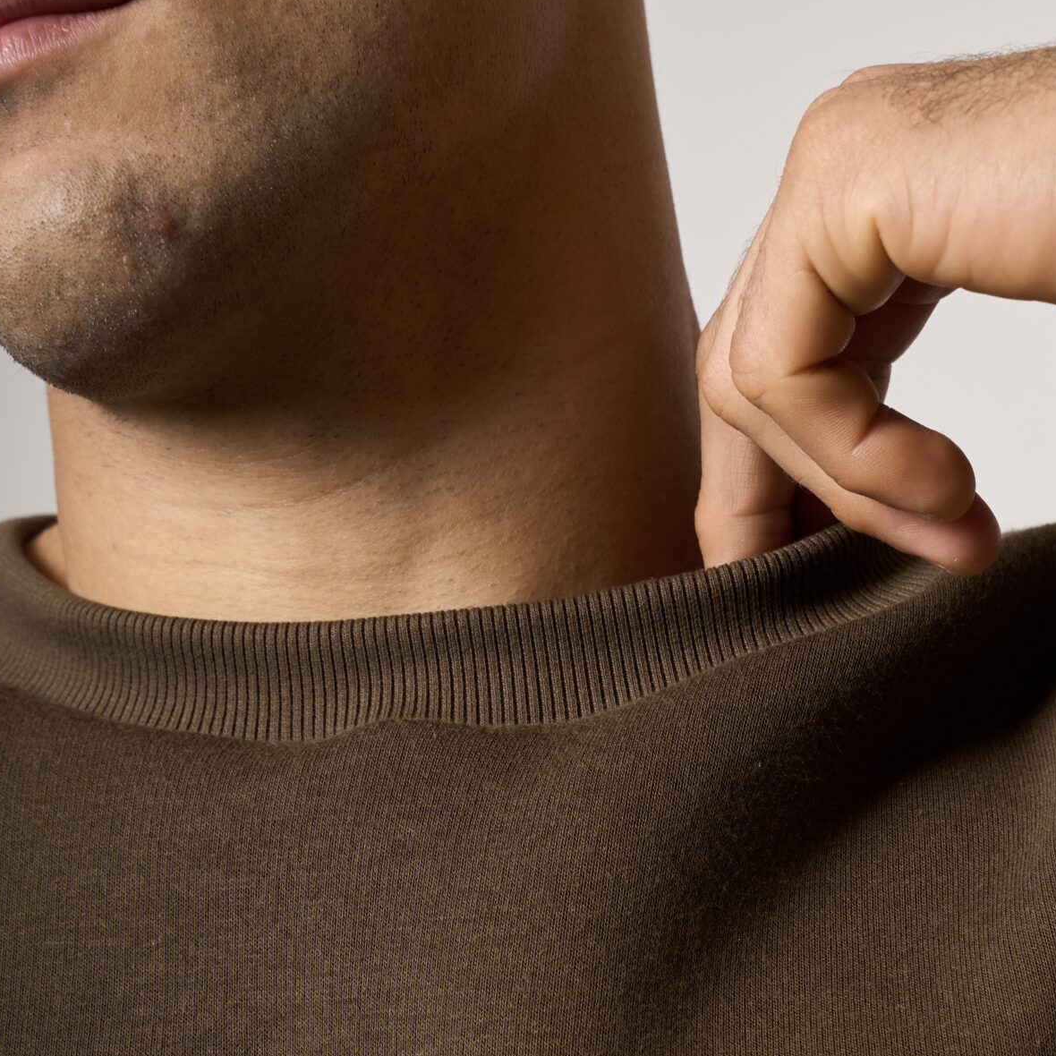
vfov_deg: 18.1
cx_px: 757
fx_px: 3244
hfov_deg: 18.4
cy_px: 991
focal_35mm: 94
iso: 320
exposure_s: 1/160
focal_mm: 51
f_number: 8
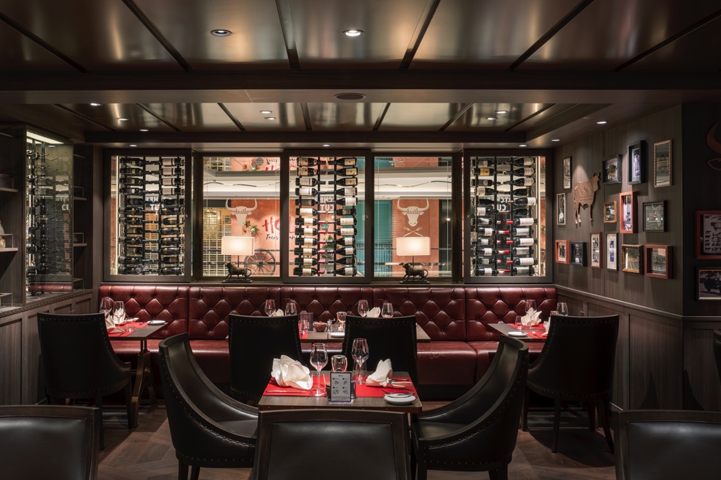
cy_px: 224
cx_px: 314
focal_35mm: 34
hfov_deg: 55.6
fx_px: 681
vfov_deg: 38.9
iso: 500
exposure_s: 1/10
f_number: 9
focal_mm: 30
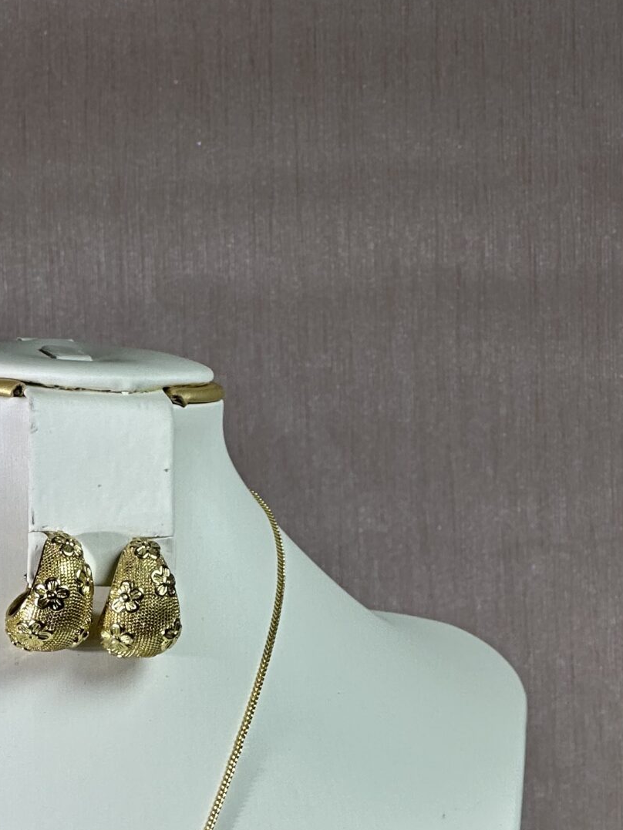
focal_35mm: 183
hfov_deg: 8.1
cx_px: 164
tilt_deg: -1.1
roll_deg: -2.8
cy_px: 879
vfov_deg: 10.7
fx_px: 4391
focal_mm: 9
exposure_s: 1/168
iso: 32
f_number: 2.8
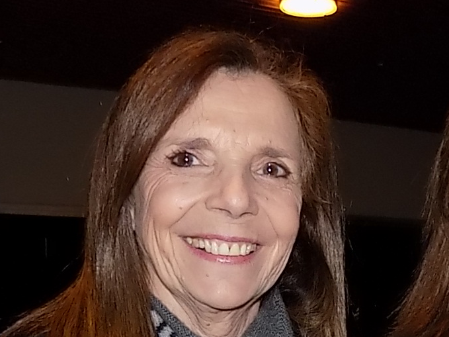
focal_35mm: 77
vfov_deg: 17.9
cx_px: 377
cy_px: 436
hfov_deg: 24.8
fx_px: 999
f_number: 3.1
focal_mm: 4
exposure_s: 1/30
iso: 200
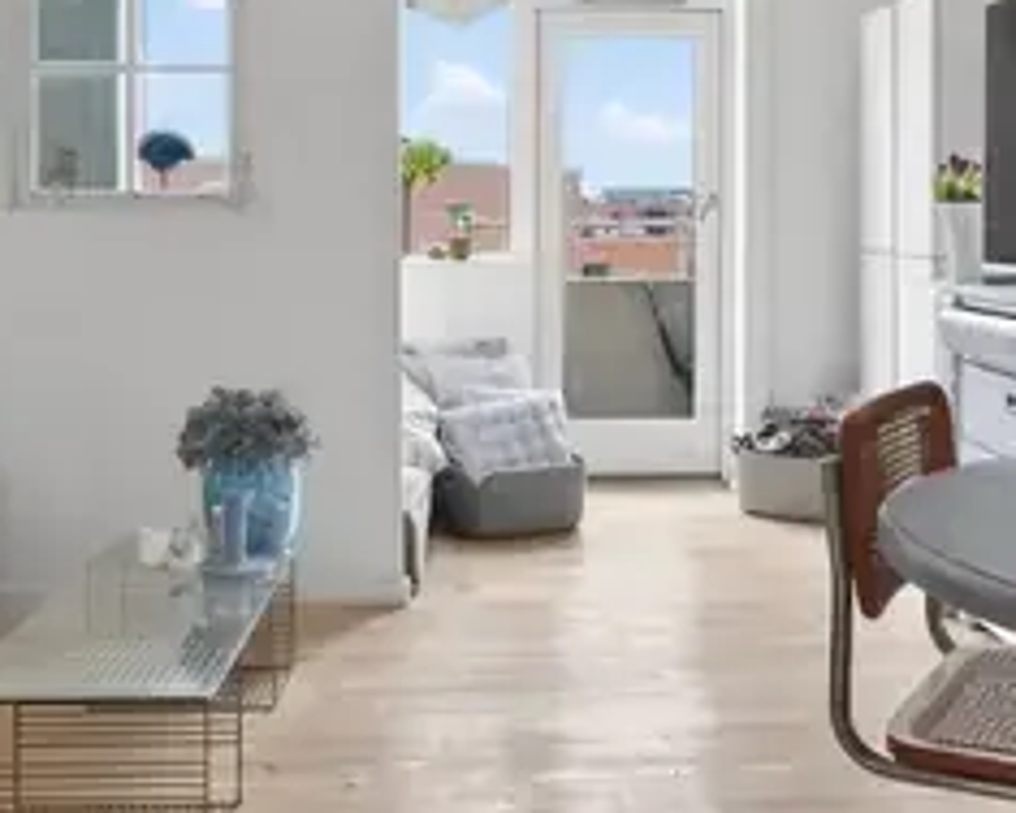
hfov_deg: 38.8
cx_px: 549
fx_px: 1443
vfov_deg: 30.9
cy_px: 199
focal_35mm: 48
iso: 400
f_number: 8
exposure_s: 1/25
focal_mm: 20
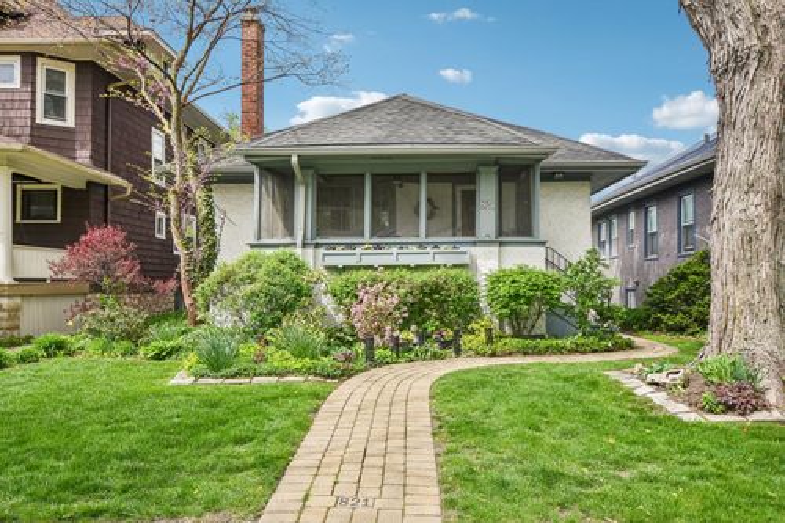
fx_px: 654
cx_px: 392
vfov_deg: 43.6
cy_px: 262
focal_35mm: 30
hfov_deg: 61.9
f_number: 8
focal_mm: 20
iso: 400
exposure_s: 1/500
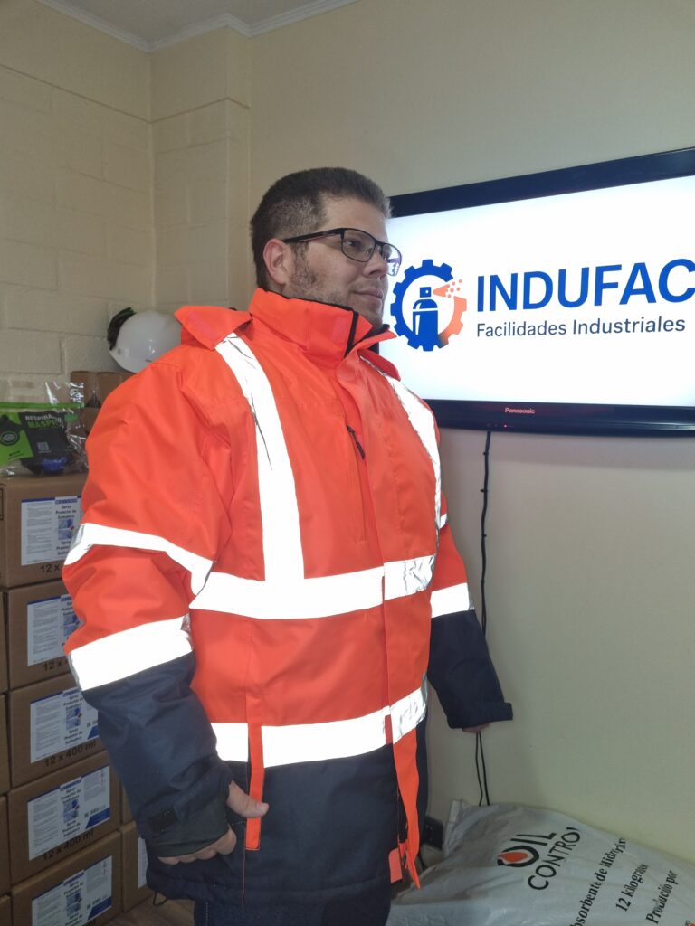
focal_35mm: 26
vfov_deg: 67.3
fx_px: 696
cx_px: 348
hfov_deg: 53.1
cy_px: 463
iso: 100
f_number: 1.8
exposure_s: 1/30
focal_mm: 5.4
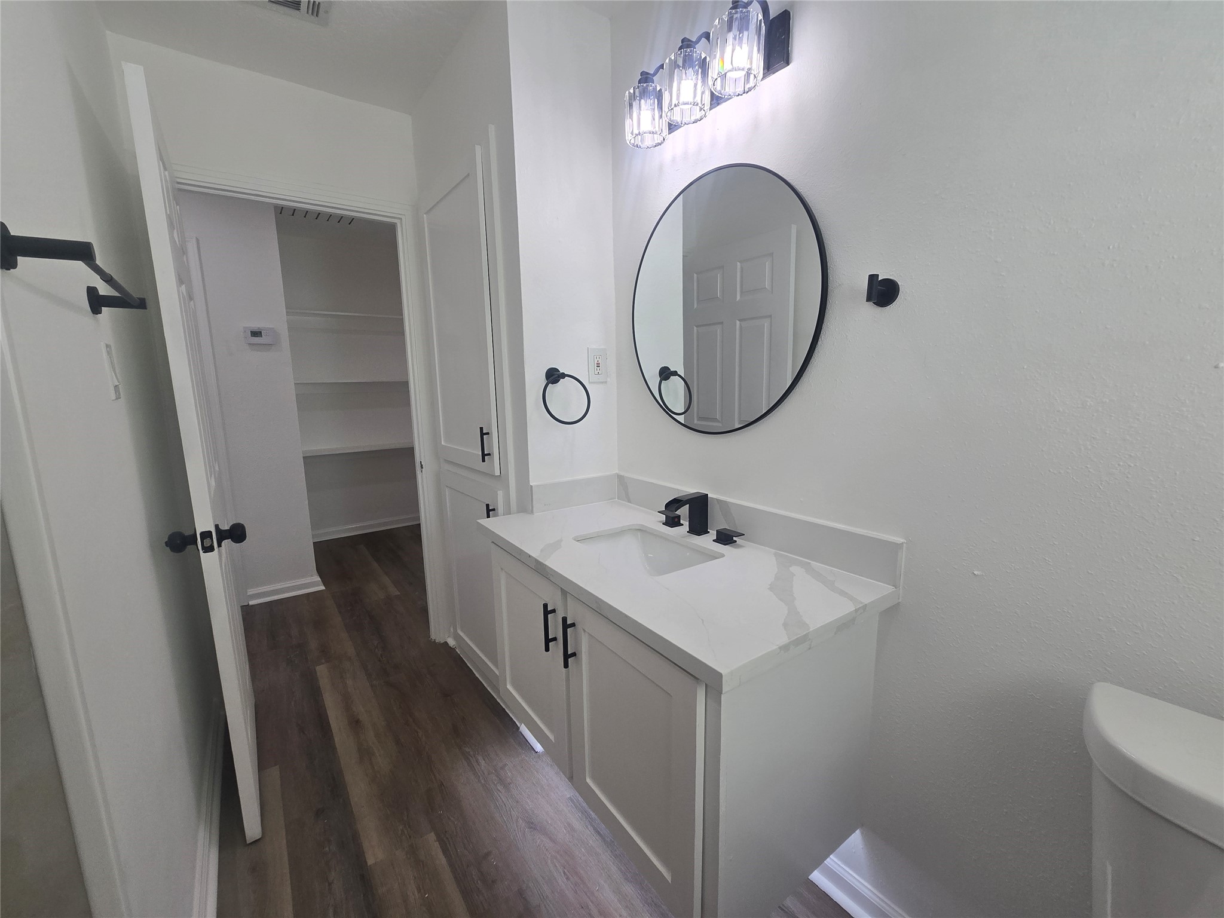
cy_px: 459
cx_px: 612
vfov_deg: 89.9
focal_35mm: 13
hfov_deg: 106.2
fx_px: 460
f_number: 2.2
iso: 50
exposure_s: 1/130
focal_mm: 2.2
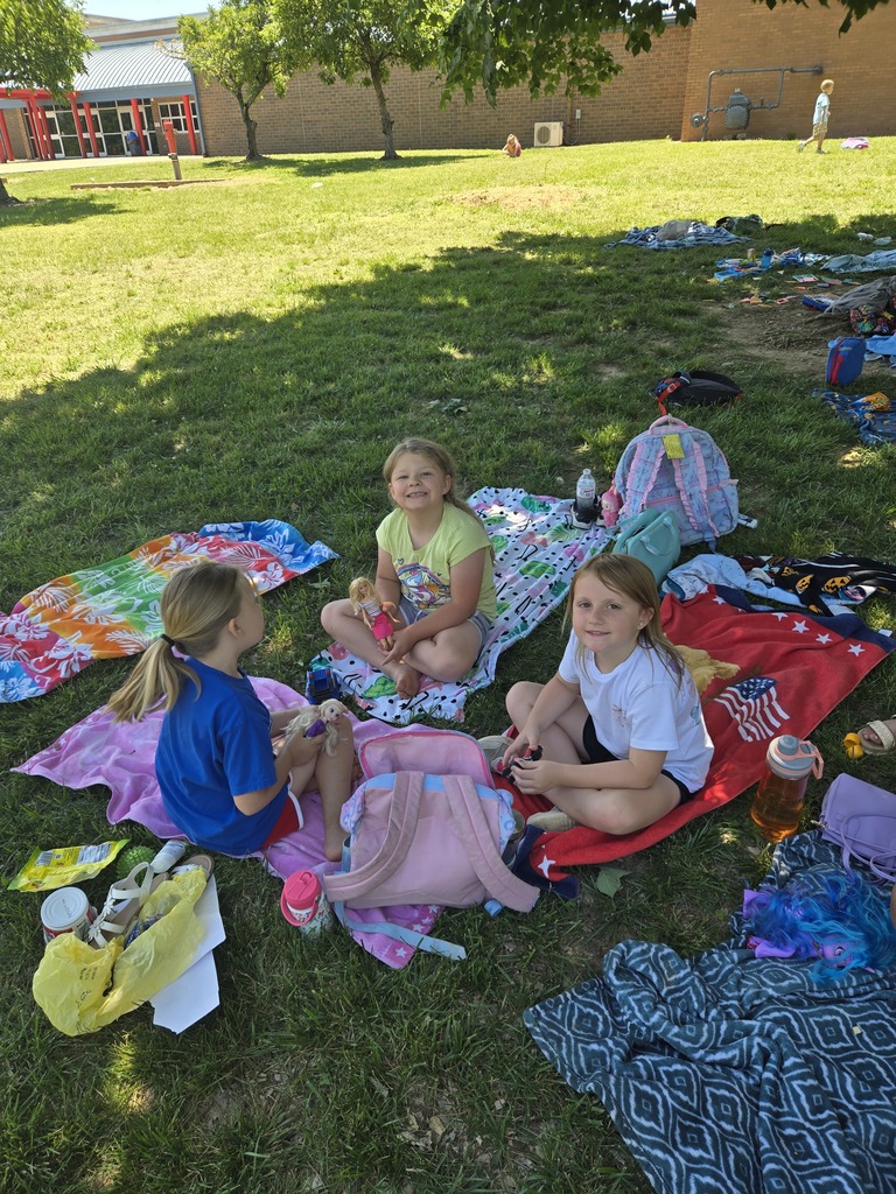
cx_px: 448
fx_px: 794
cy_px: 597
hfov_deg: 58.9
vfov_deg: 73.9
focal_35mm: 23
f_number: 1.8
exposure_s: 1/308
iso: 25
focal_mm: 5.4
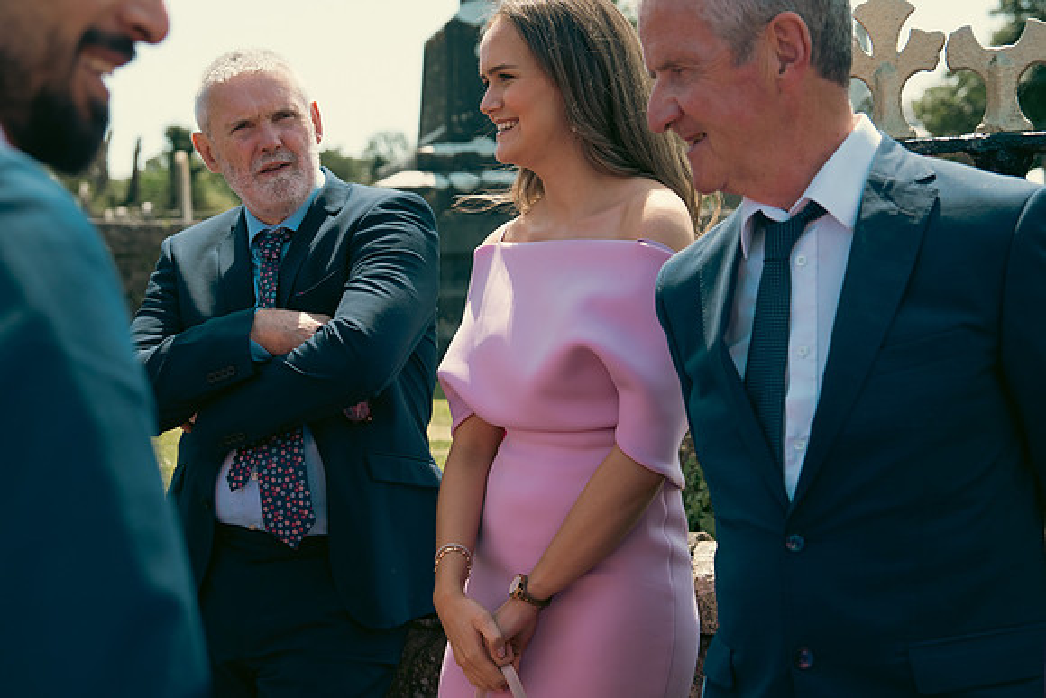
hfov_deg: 31.9
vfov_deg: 21.6
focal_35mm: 63
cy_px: 349
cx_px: 523
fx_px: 1831
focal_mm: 42
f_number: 3.5
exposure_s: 1/1600
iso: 320
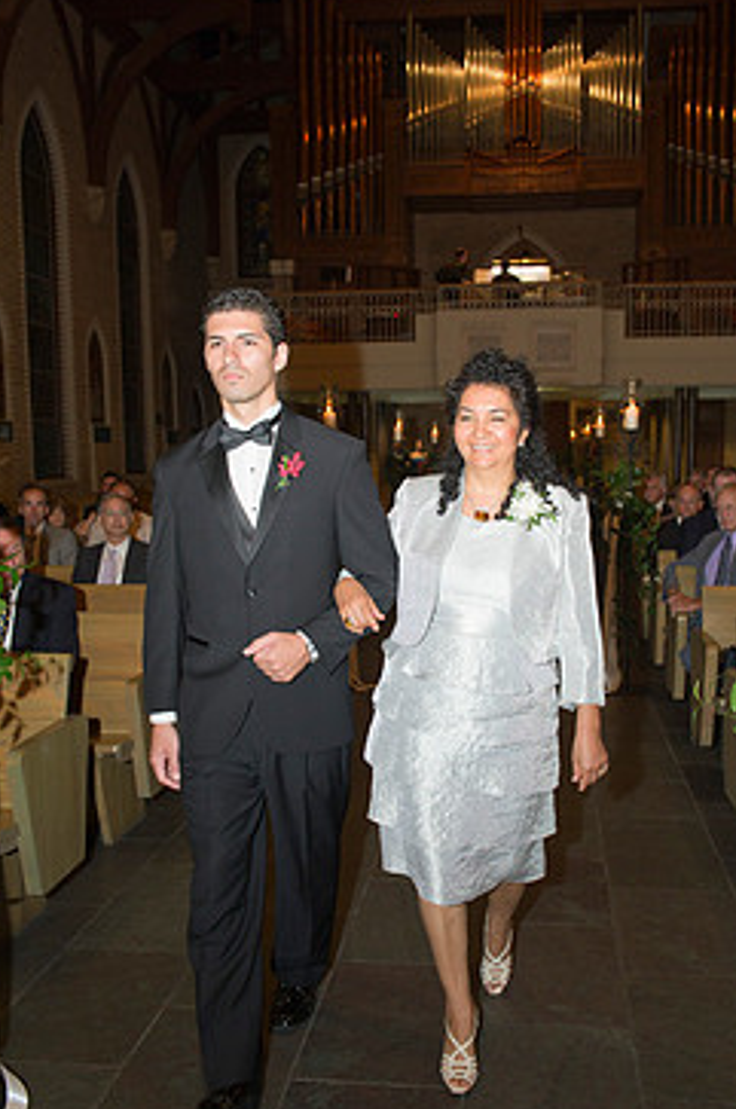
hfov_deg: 36.7
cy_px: 593
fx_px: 1107
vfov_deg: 53.1
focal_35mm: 36
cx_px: 408
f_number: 5
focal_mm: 29
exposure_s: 1/60
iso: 800
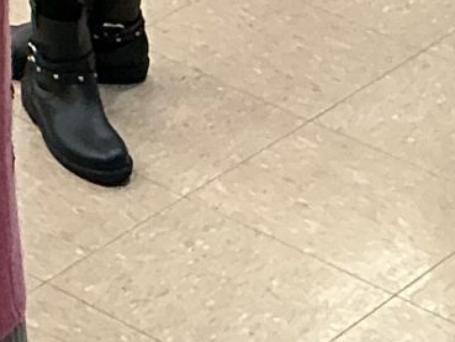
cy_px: -599
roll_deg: +1.3
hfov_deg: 8.8
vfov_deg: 6.8
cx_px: -683
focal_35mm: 201
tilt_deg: -16.7
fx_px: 2643
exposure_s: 1/50
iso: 80
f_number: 1.8
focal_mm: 3
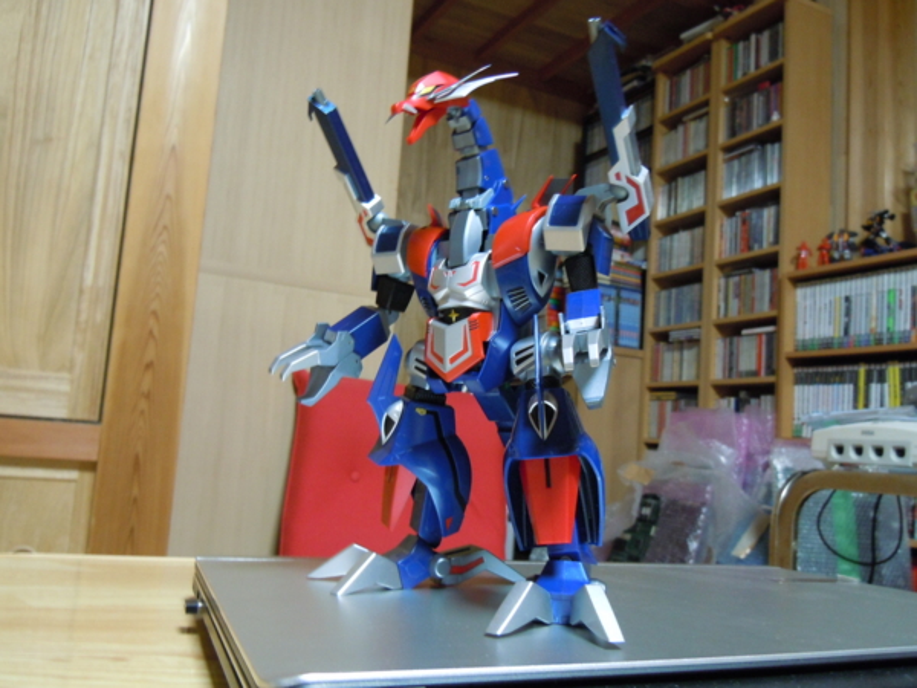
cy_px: 344
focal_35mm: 30
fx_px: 795
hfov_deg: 60.0
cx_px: 458
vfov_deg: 46.8
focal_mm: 5.4
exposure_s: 1/6
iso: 400
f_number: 3.5
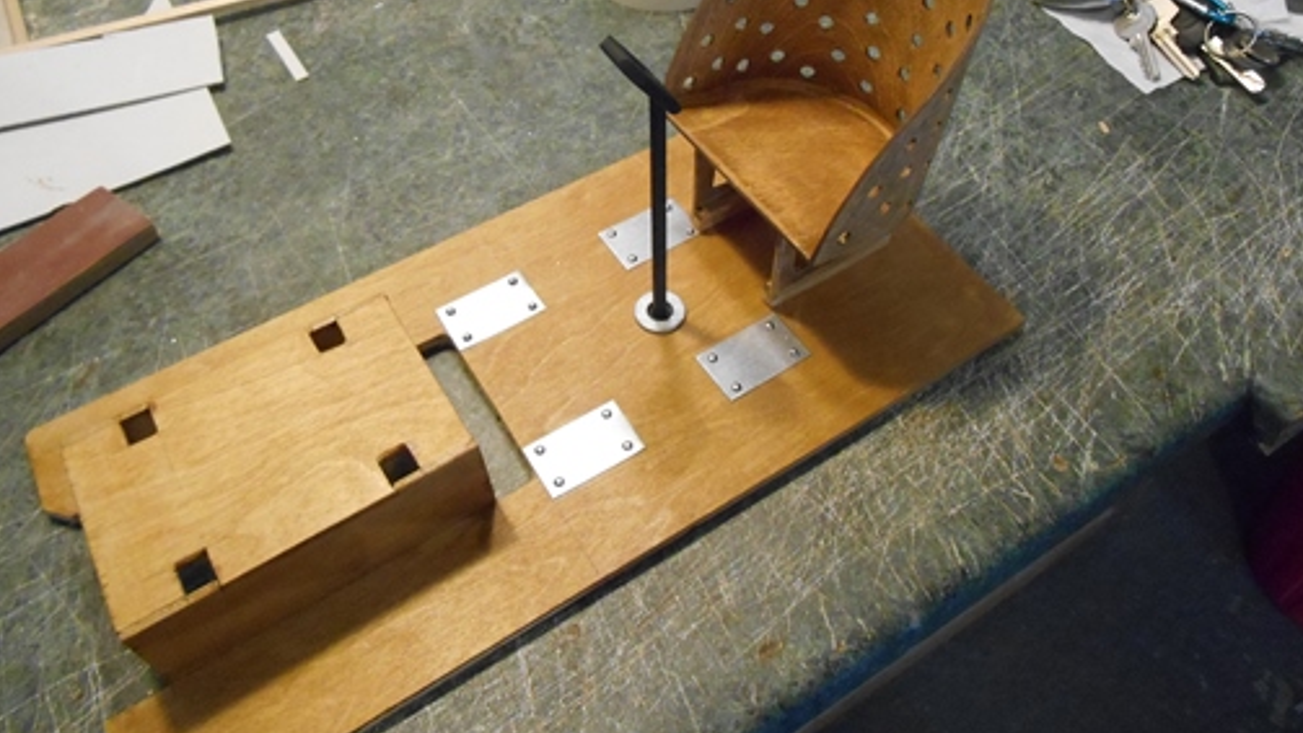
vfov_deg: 39.7
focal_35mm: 29
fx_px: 1002
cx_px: 664
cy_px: 246
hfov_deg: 66.1
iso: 800
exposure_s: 1/40
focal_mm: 4.7
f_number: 3.4
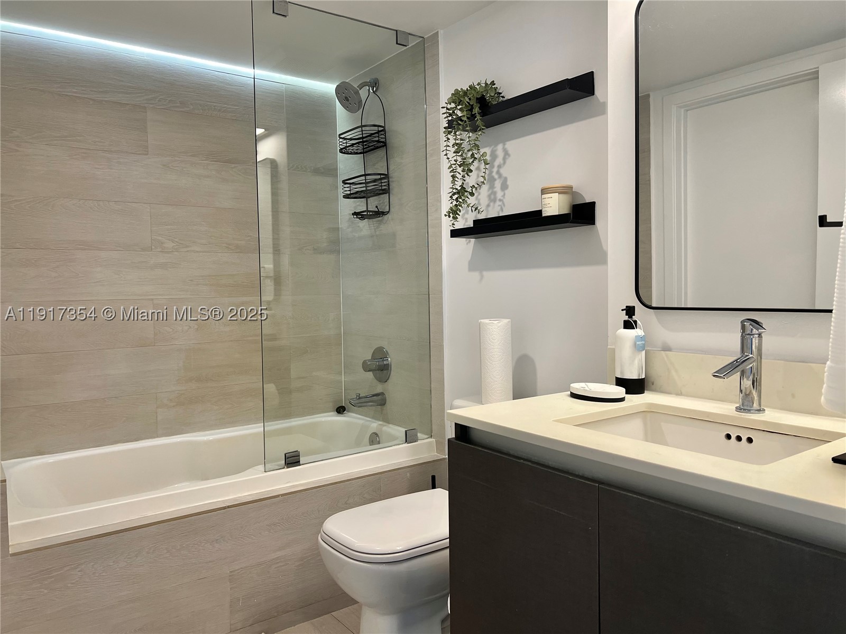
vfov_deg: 53.1
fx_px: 635
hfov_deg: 67.3
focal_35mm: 26
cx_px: 423
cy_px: 317
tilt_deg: -2.3
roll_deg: +1.5
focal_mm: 5.7
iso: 100
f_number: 1.5
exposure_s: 1/120
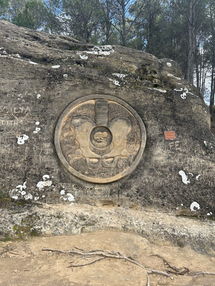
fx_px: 215
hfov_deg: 53.1
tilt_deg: -5.4
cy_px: 143
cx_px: 108
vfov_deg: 67.3
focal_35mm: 26
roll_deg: +1.3
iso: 50
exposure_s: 1/763
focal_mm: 5.7
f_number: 1.5
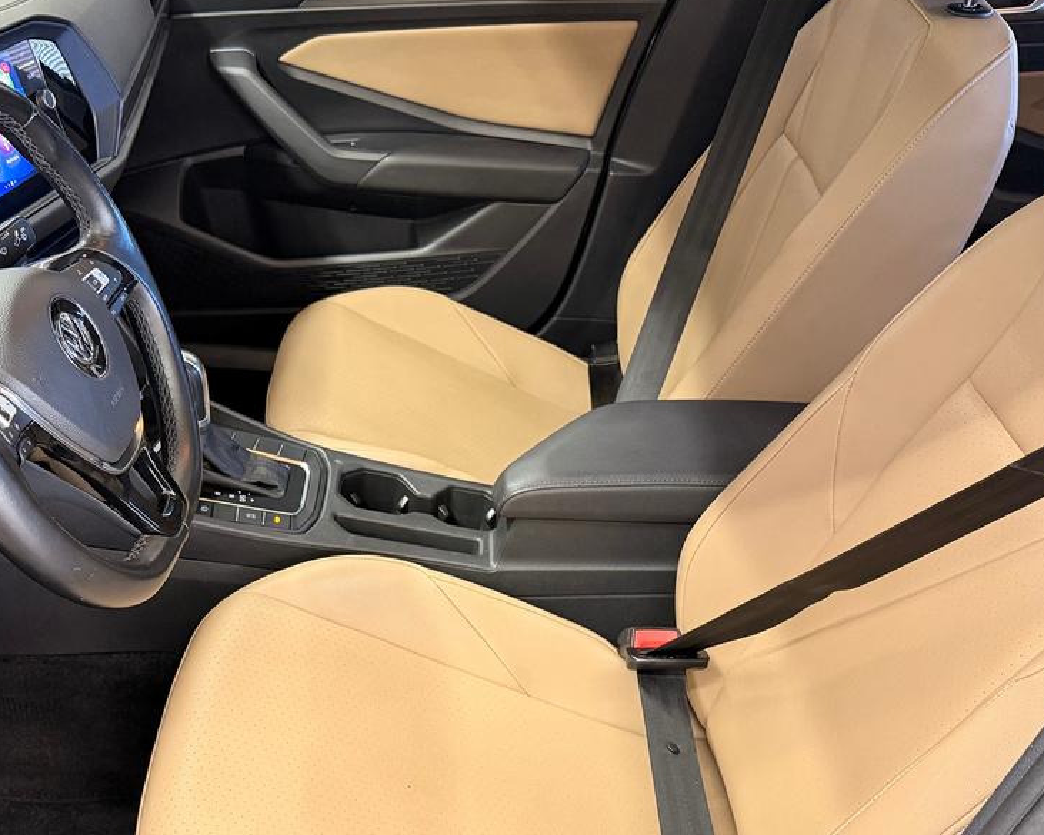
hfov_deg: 44.4
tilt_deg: -36.6
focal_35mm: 41
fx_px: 1267
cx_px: 380
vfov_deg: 35.8
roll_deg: -2.6
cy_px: 607
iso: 320
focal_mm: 6.76
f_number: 1.78
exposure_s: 1/60
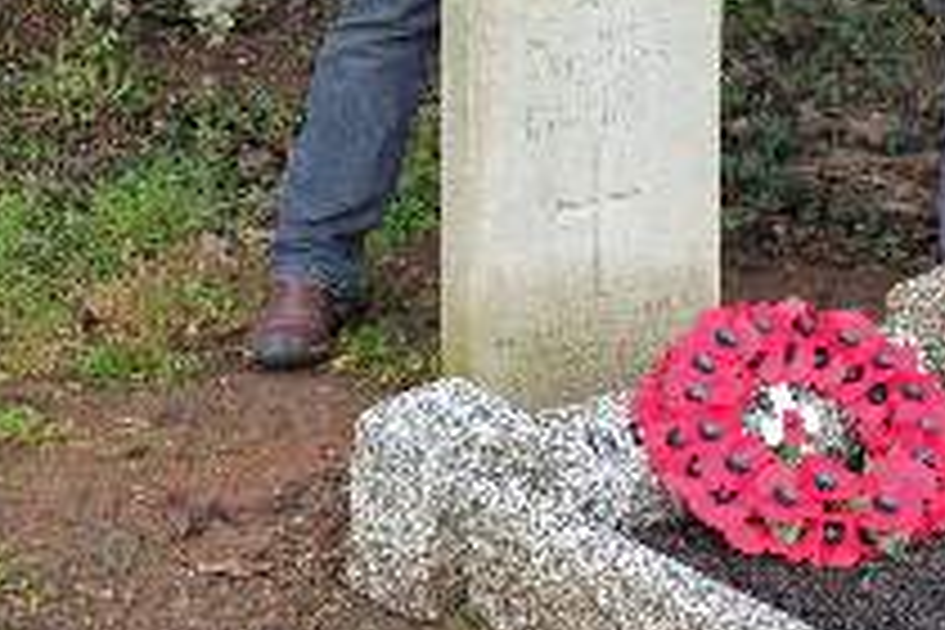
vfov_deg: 12.9
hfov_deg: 18.7
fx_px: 2704
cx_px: 1161
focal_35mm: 103
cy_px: -140
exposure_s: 1/120
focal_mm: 25.4
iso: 400
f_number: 3.2
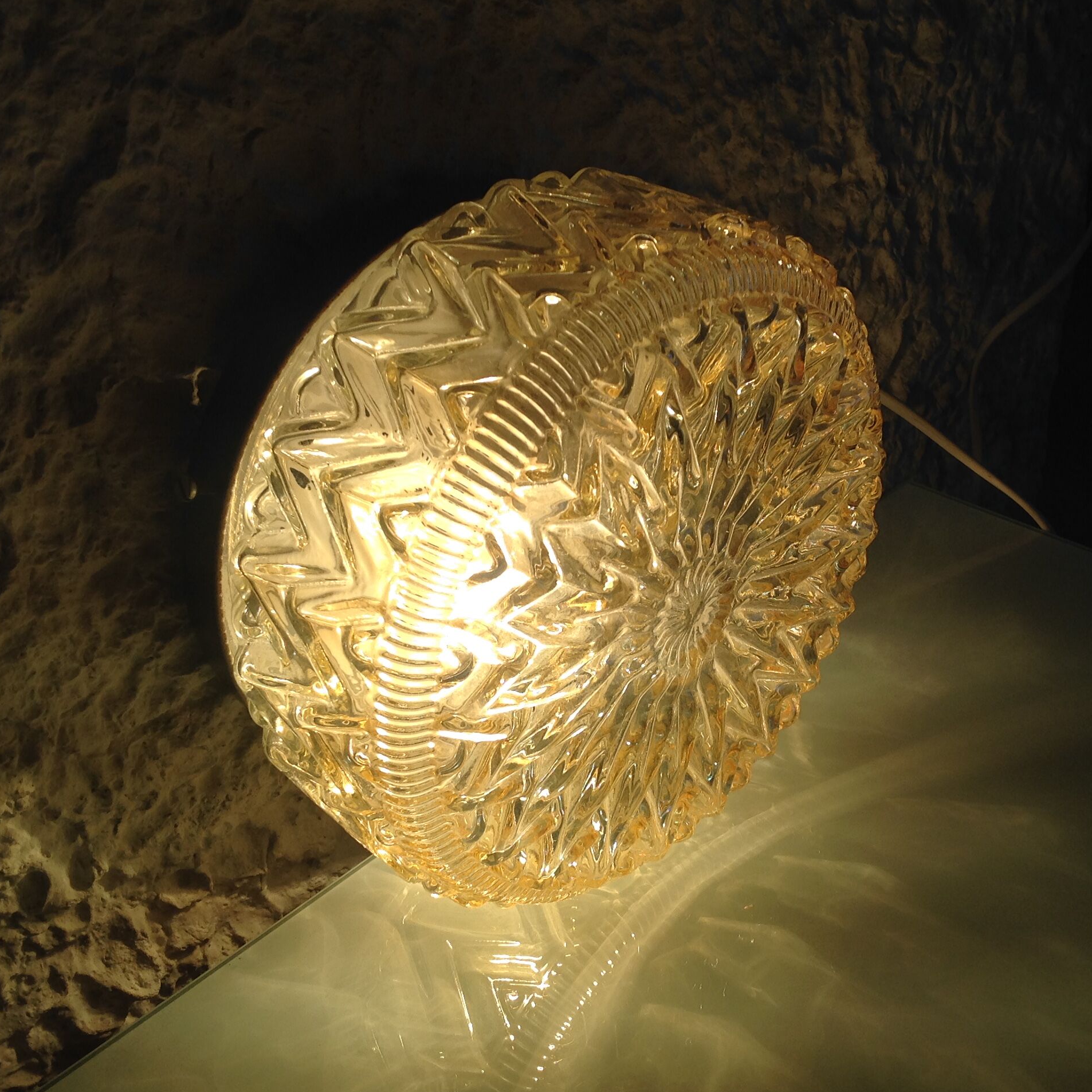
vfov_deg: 40.0
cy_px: 550
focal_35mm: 42
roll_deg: +2.3
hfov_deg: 39.9
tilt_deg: -34.6
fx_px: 1499
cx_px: 619
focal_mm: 4.28
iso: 50
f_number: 2.4
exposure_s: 1/451
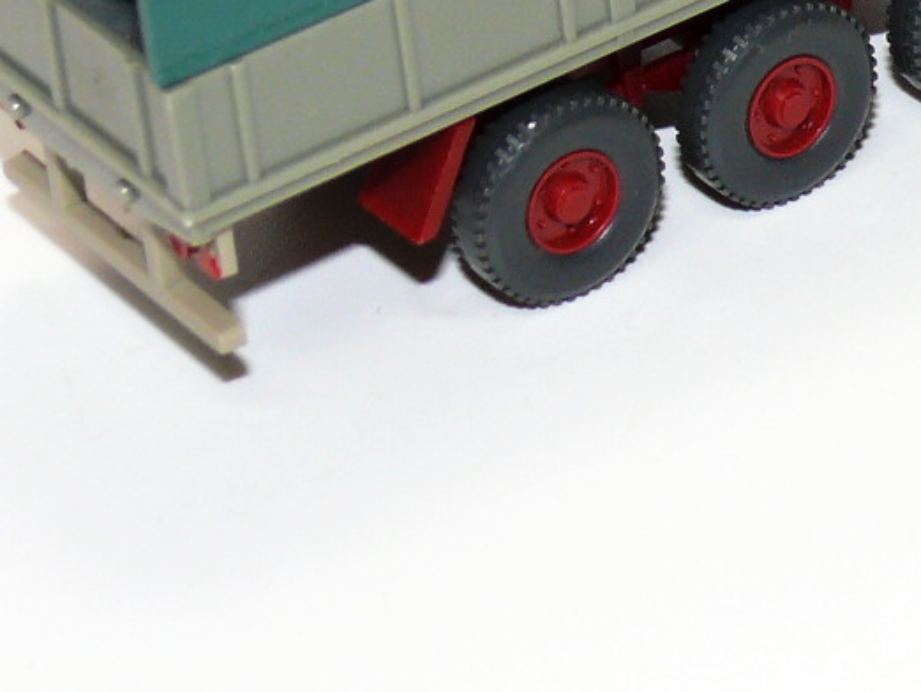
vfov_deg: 7.5
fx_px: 5217
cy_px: -346
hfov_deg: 9.9
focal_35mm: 196
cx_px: 1129
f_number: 4
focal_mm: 10.5
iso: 100
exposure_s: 1/30
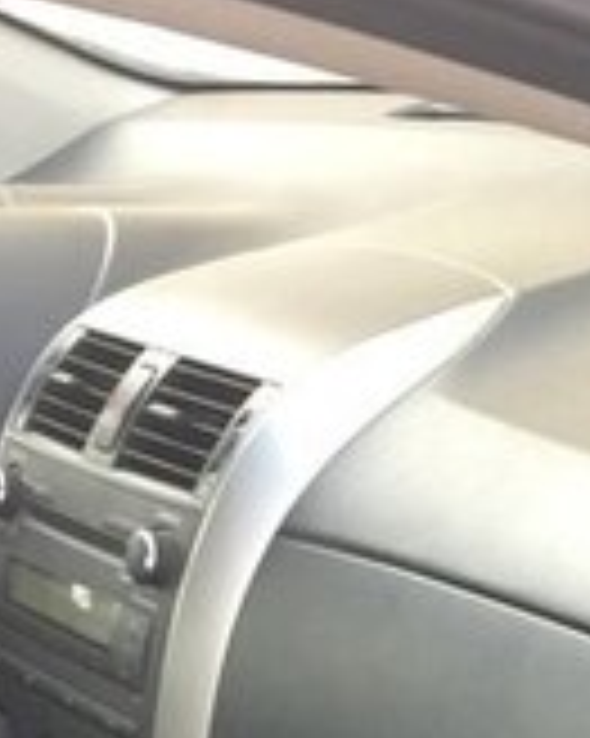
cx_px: 513
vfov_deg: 15.7
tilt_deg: -28.7
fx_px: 2491
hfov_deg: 13.4
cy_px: 1069
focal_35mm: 114
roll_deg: +7.4
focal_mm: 4.15
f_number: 2.2
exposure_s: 1/50
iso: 32
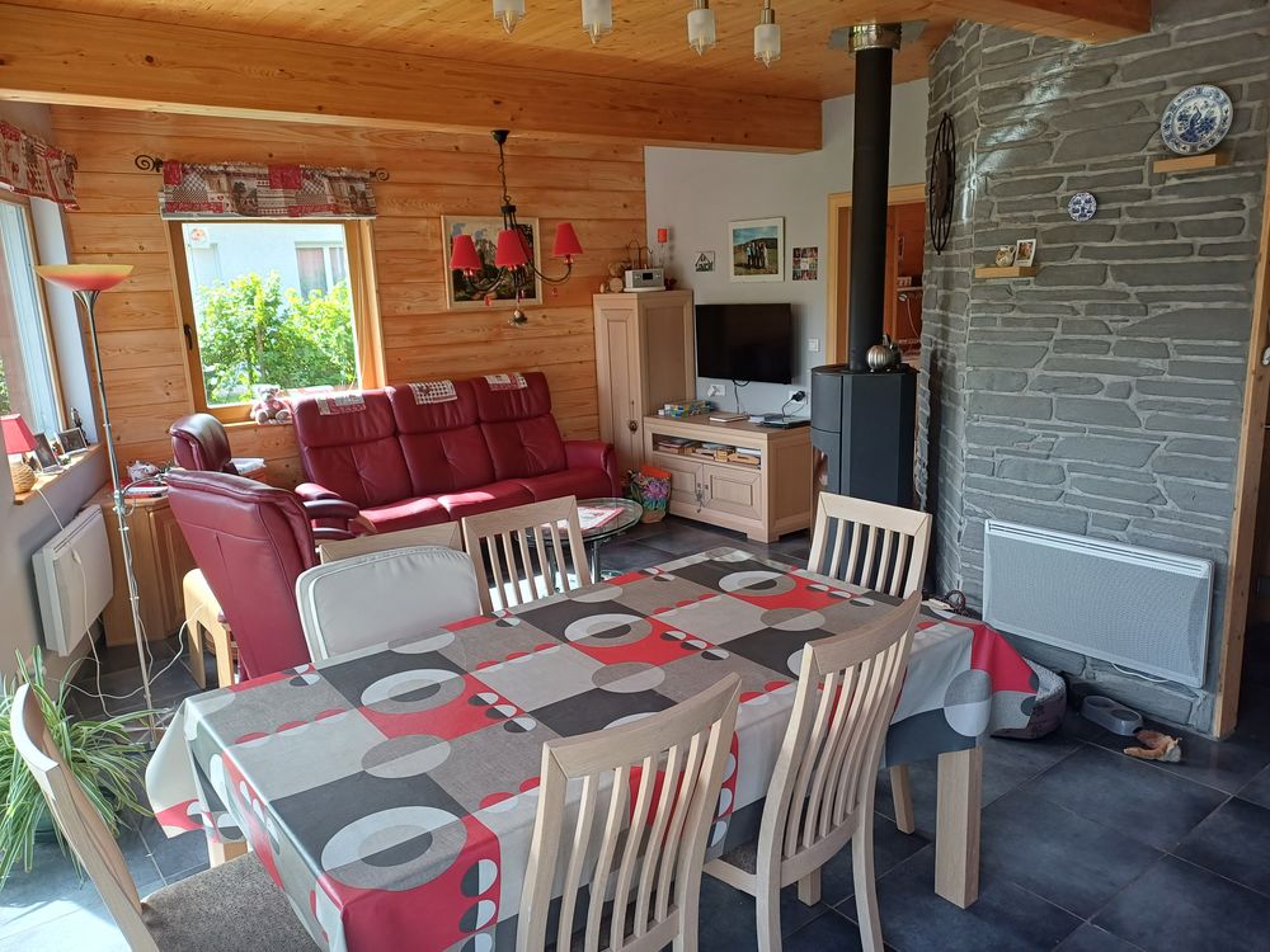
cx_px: 635
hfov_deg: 69.4
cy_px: 476
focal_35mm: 25
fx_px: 917
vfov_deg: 54.9
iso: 100
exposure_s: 1/100
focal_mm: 4.65
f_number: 1.8
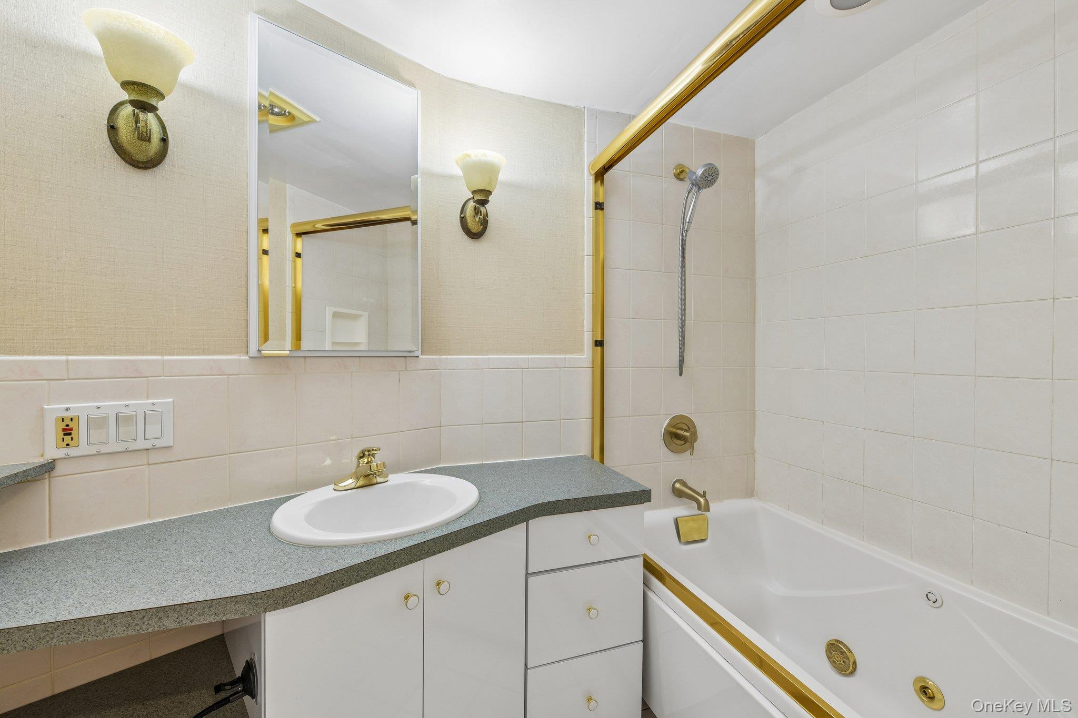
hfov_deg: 104.3
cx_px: 539
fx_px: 419
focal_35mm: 14
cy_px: 359
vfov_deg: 81.2
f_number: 8
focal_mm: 14
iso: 400
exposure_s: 1/15
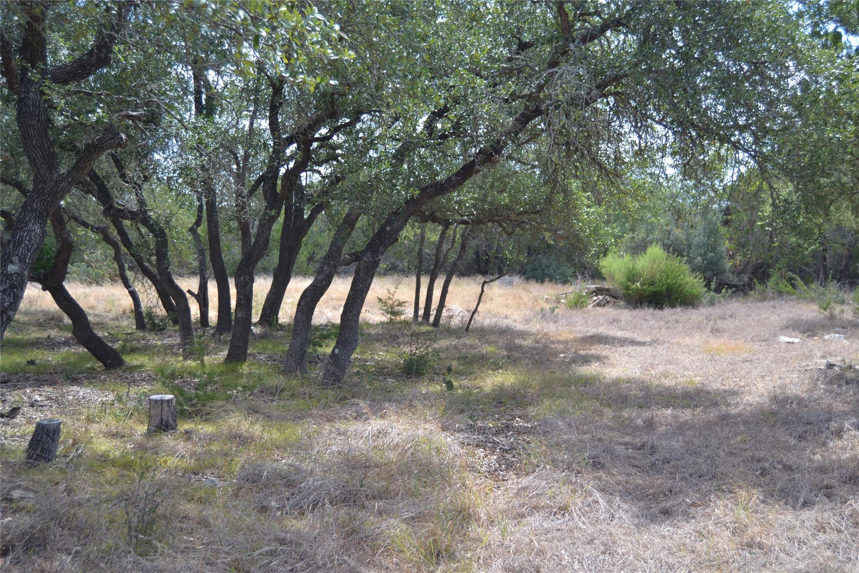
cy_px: 286
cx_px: 430
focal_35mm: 42
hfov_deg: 46.4
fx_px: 1002
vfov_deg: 31.9
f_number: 4
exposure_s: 1/250
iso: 100
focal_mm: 28
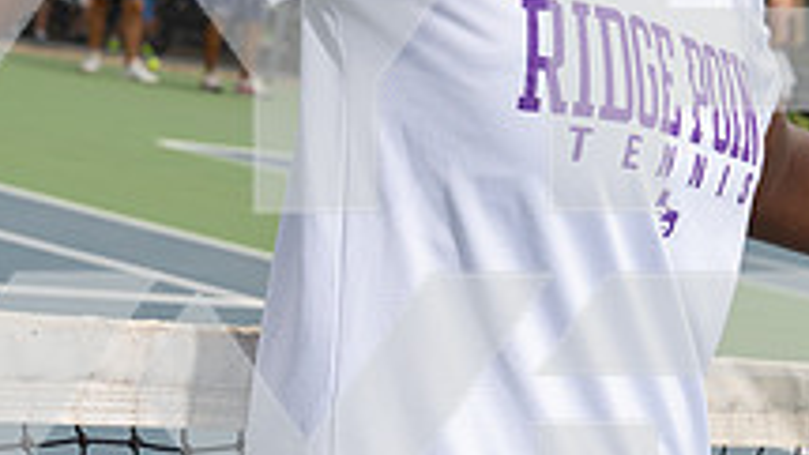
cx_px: 474
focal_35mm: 161
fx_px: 3454
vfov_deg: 7.5
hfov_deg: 13.4
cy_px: 17
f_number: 8
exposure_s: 1/250
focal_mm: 57
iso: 100
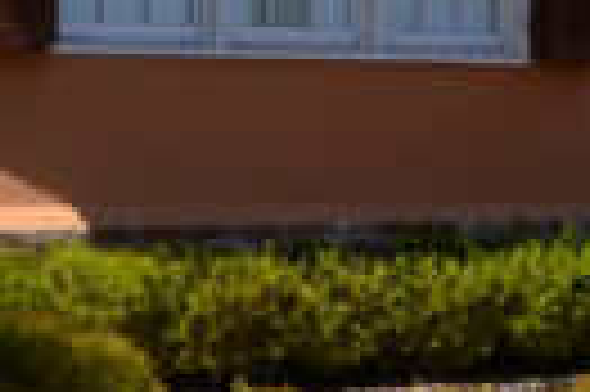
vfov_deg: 6.7
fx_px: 3306
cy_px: -164
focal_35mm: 202
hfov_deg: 9.4
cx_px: 1270
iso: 200
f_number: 9
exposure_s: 1/320
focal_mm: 18
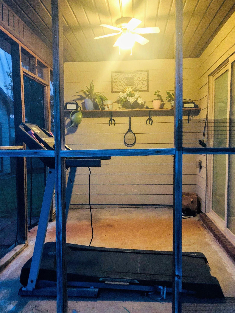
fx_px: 281
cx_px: 113
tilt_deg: -4.5
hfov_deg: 45.4
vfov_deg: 58.3
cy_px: 160
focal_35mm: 31
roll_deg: -0.5
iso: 100
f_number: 1.8
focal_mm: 3.99
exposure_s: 1/4
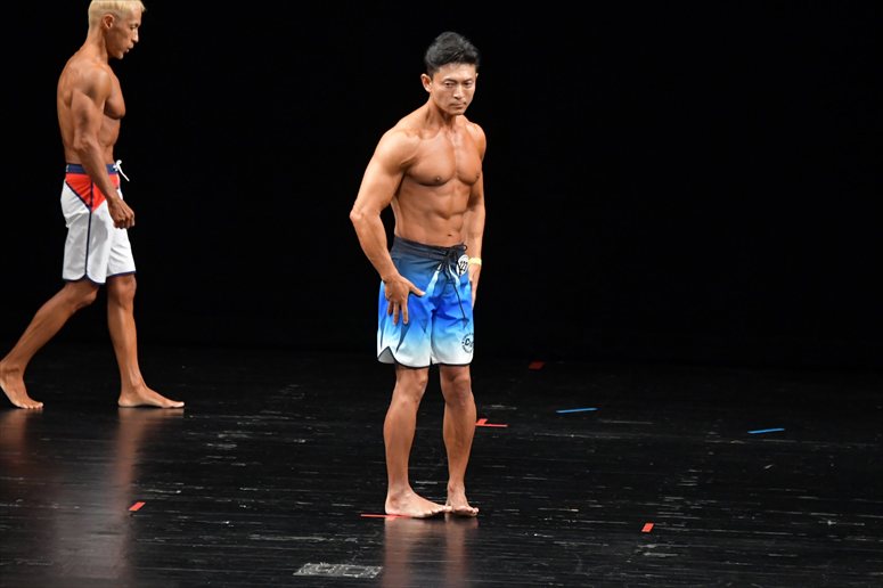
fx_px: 6987
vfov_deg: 4.8
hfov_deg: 7.2
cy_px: 294
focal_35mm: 285
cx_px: 442
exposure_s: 1/400
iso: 3200
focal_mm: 190
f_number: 5.6
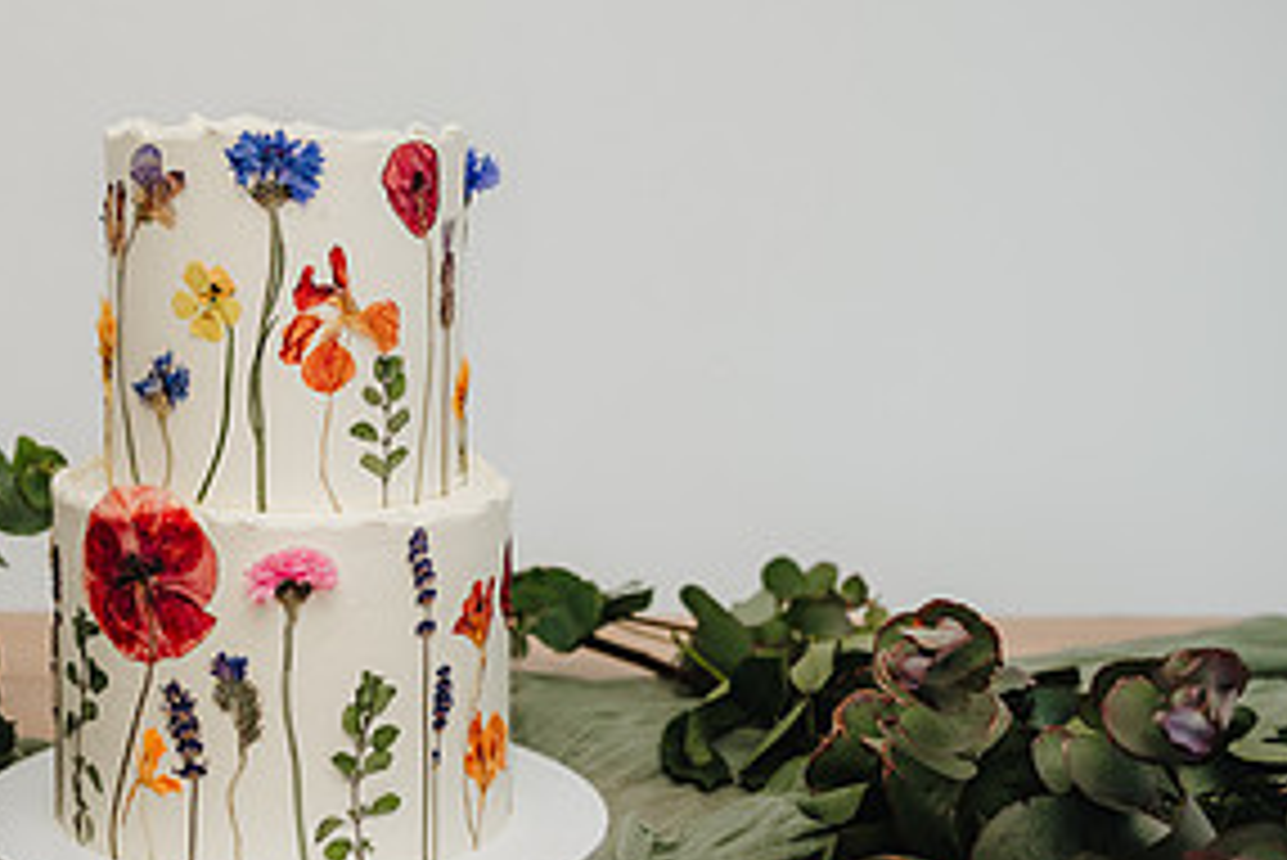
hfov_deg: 27.9
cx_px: 279
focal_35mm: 71
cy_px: 425
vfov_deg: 19.2
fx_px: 2539
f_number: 2.2
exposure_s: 1/200
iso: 100
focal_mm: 35
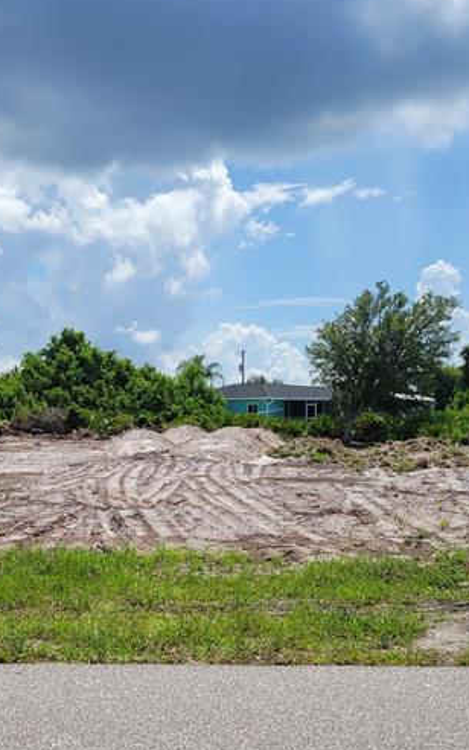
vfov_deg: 44.8
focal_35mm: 43
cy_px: 550
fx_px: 878
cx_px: 186
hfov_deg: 29.8
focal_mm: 5.4
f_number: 1.8
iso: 40
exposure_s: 1/3512
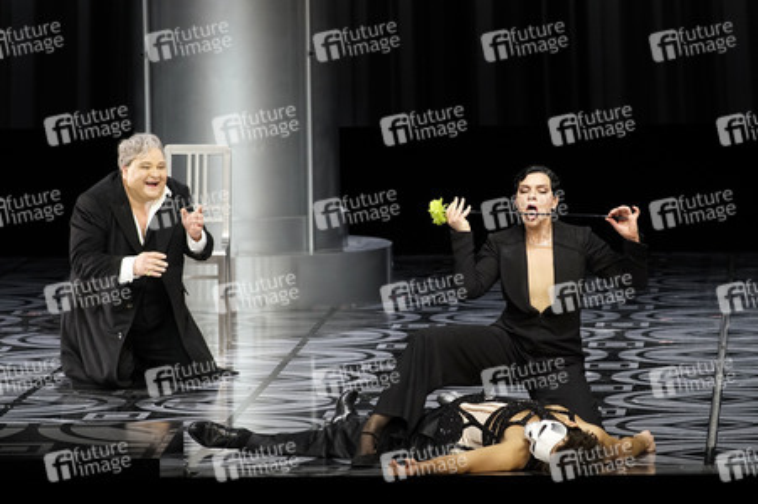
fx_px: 4208
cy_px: 252
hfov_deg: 10.3
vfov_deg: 6.9
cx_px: 379
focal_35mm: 200
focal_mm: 200
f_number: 6.3
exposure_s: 1/400
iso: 1600
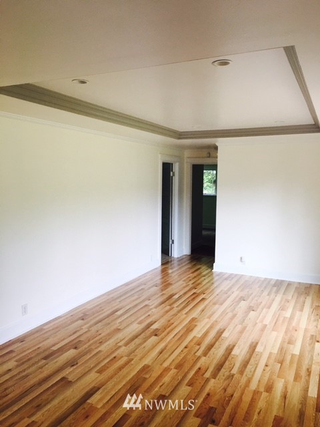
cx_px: 160
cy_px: 214
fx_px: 357
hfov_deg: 48.2
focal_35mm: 29
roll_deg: -1.4
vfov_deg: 61.7
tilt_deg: -4.2
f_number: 2.2
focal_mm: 4.15
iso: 32
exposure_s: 1/30
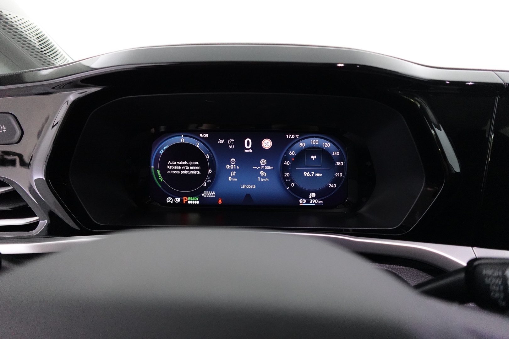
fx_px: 283
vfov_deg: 61.9
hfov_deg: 84.0
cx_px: 254
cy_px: 170
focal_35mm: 20
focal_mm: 7.6
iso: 2500
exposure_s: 1/100
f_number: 2
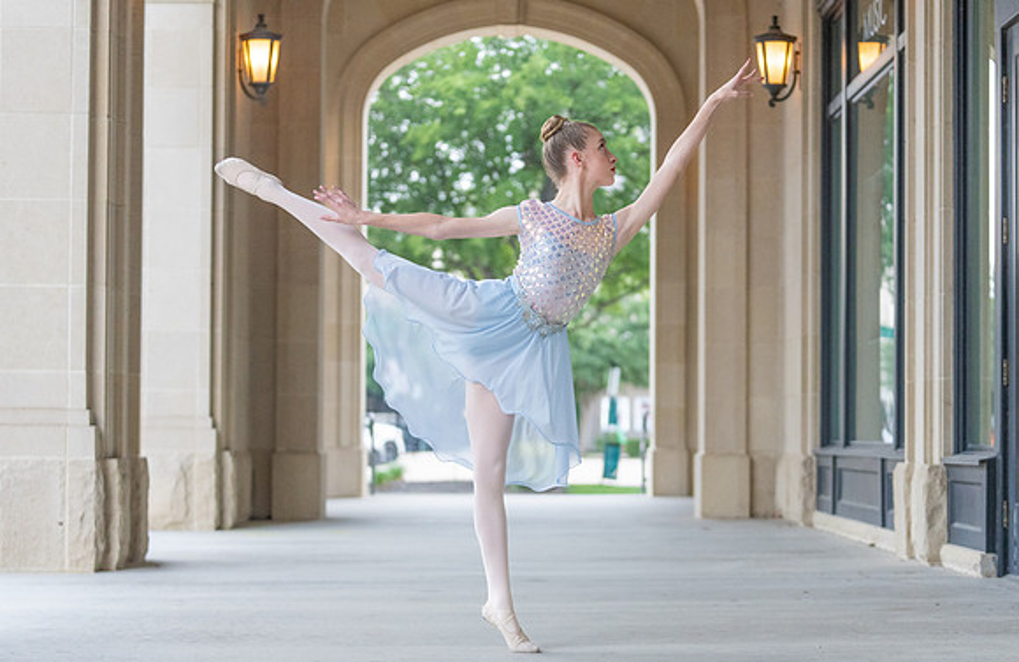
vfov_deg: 16.9
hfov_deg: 25.7
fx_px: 2231
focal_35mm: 79
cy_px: 369
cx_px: 507
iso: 2500
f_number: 2.8
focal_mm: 70
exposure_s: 1/1000
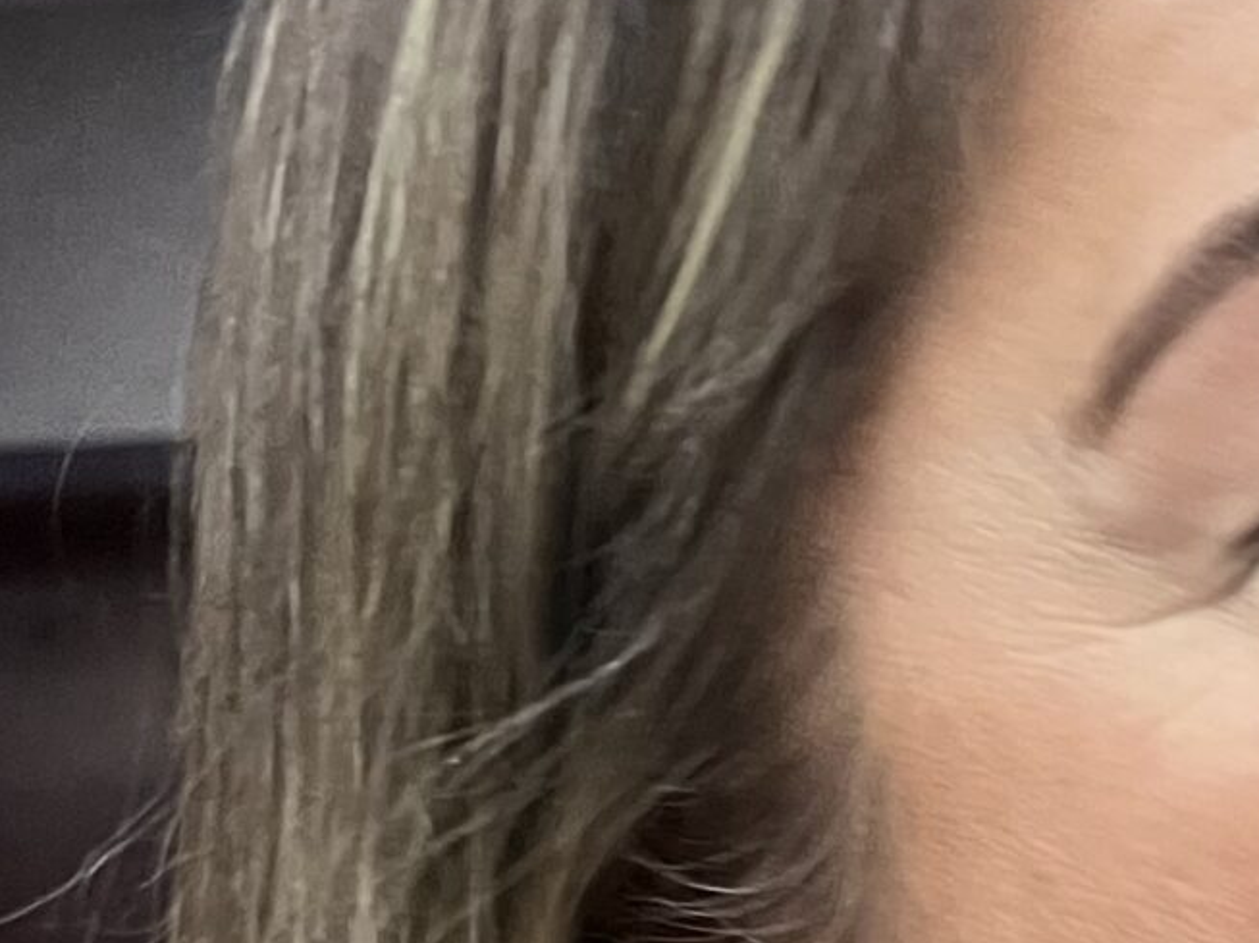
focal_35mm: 102
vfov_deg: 13.6
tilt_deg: -5.6
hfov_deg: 18.4
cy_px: 1425
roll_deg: +2.3
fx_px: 3708
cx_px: 1434
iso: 400
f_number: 1.6
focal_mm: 5.1
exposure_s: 1/60
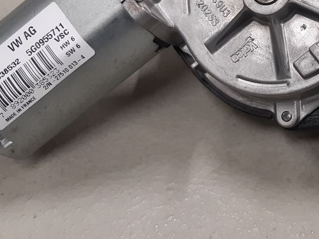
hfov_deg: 26.3
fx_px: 654
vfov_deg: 20.4
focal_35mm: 71
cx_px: 300
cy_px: 40
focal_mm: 3.93
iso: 100
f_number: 1.7
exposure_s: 1/50
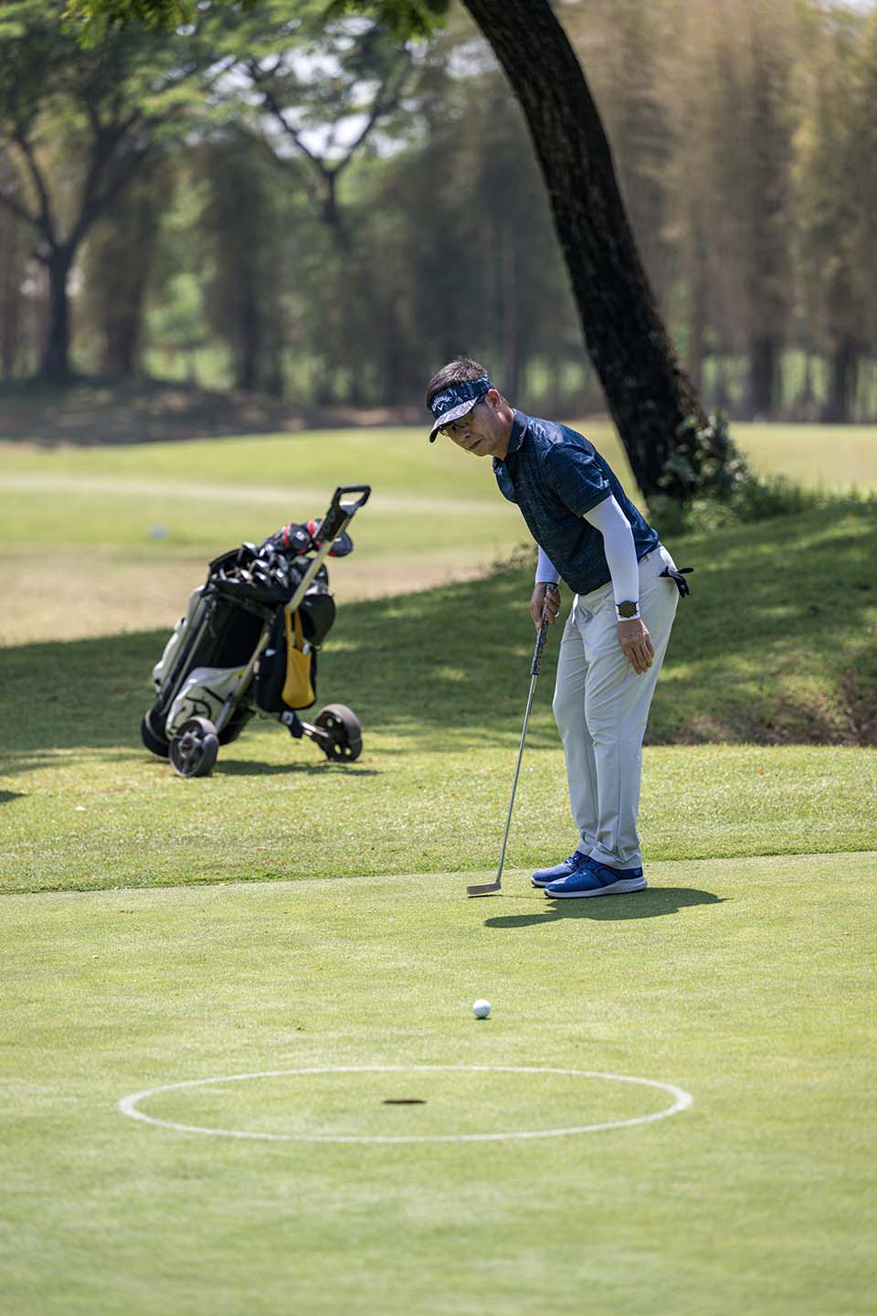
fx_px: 5298
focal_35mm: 145
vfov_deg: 14.2
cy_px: 658
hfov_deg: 9.5
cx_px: 438
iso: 400
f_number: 3.2
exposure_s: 1/3200
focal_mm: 145
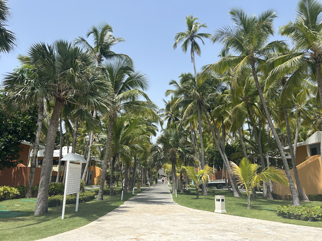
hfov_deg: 67.3
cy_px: 120
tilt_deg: +15.3
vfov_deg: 53.1
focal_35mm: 26
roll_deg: +1.3
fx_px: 242
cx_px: 161
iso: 50
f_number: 1.5
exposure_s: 1/3571
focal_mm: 5.7
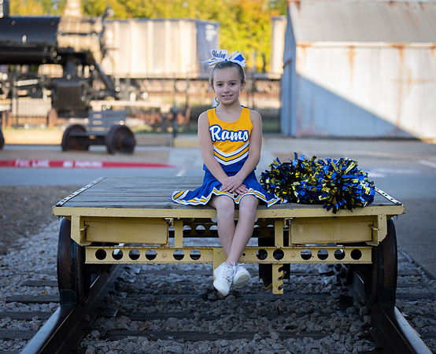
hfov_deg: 21.8
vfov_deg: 17.8
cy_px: 170
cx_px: 229
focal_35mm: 87
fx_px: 1133
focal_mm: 70
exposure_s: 1/320
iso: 100
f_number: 2.8
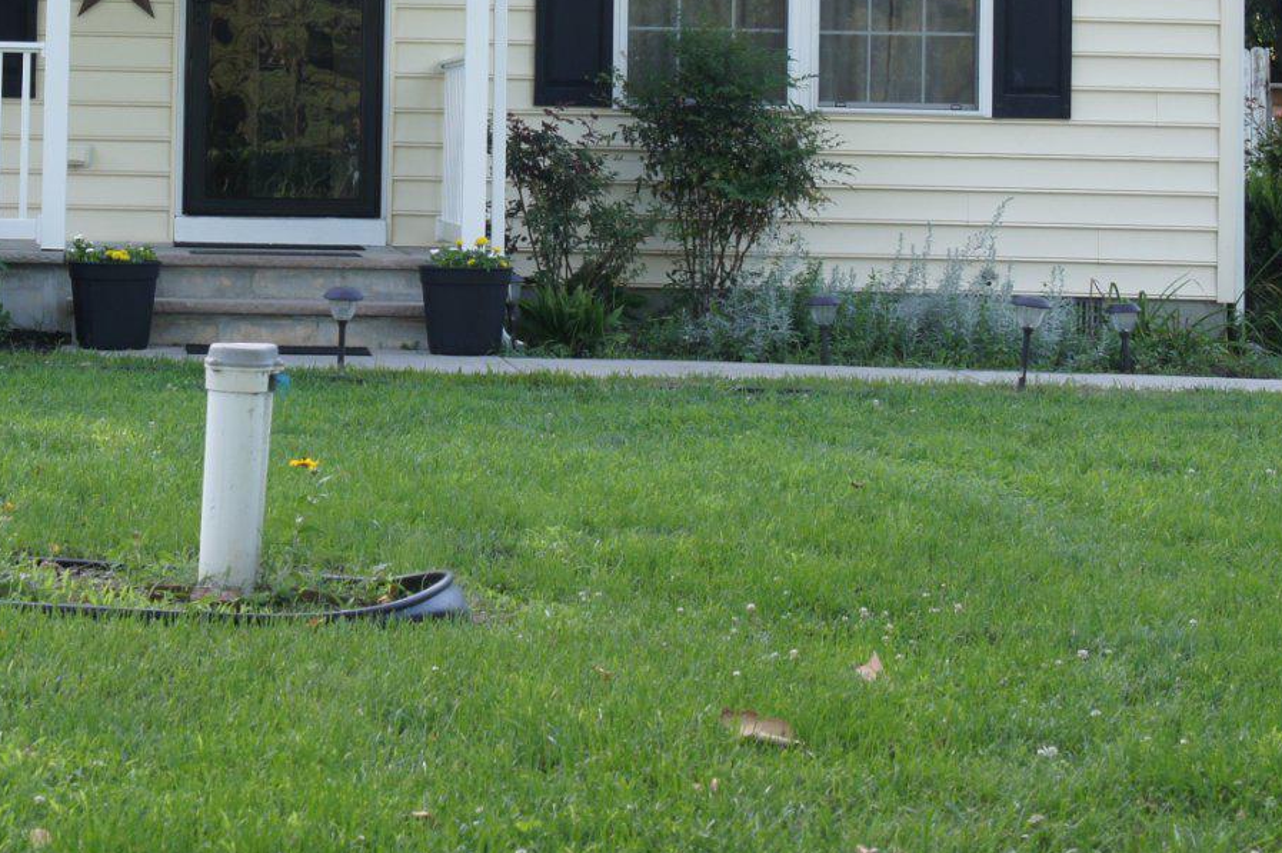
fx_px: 3778
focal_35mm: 106
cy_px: 26
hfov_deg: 19.1
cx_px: 294
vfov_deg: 12.7
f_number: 6.3
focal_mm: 31
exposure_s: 1/100
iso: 200
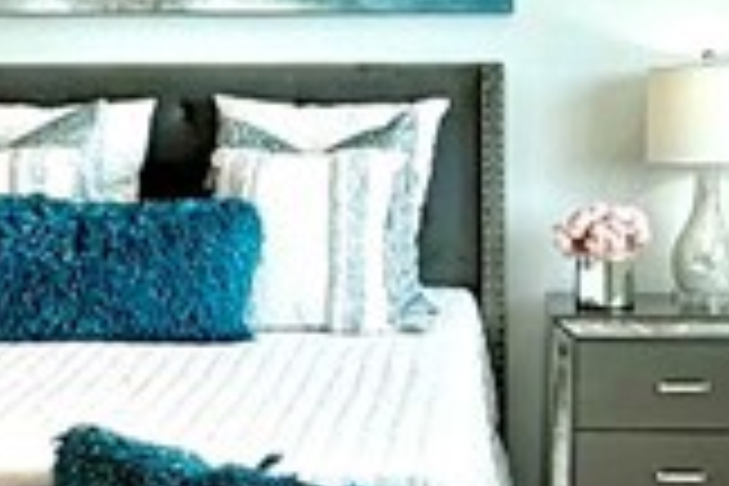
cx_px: 400
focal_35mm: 92
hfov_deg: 22.1
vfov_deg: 14.9
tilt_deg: -7.1
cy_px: 256
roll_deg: +0.1
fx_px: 1863
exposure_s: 1/163
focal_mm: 2.22
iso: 64
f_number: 2.2
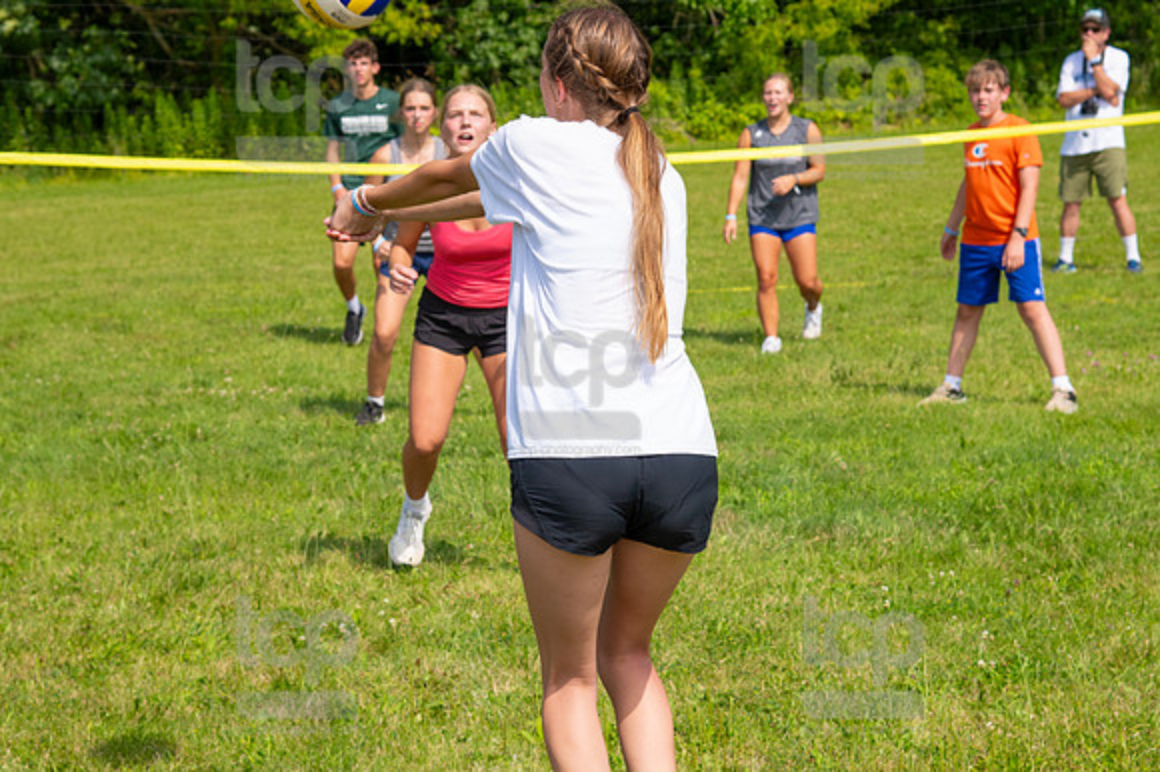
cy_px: 386
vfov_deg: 14.1
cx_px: 580
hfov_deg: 21.0
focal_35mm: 97
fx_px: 3124
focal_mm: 65
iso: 200
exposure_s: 1/800
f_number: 5.6
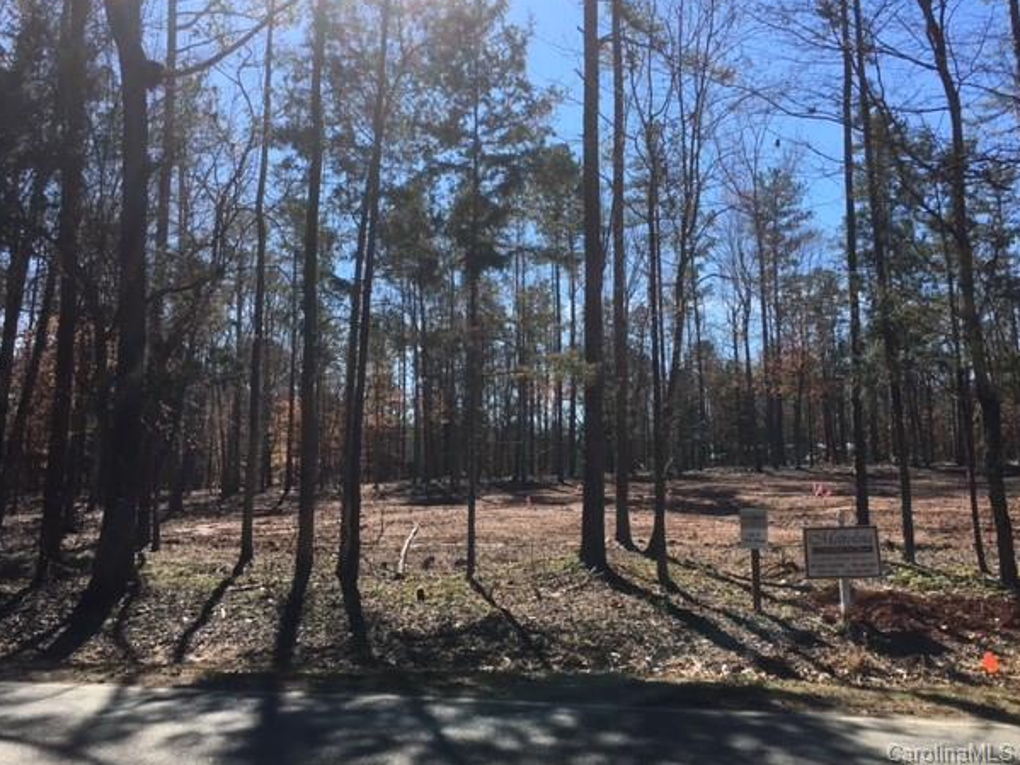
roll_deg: +0.8
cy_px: 359
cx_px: 536
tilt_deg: +8.1
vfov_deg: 45.4
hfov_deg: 58.3
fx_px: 913
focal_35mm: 31
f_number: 2.2
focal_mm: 4.15
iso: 25
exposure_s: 1/1099
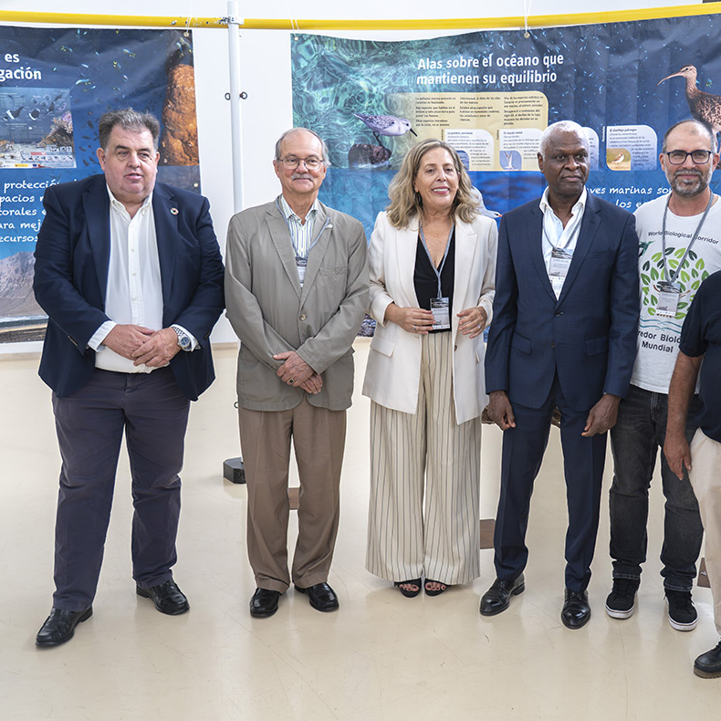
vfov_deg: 41.9
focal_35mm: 40
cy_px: 357
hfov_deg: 41.5
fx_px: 943
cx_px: 464
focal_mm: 31
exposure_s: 1/125
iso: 800
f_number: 4
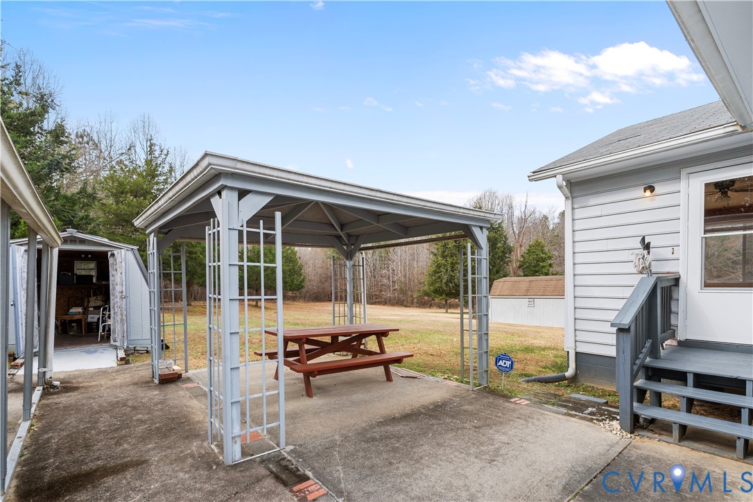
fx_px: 345
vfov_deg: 72.1
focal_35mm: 16
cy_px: 251
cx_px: 376
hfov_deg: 95.0
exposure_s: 1/160
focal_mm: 16.5
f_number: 8
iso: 200
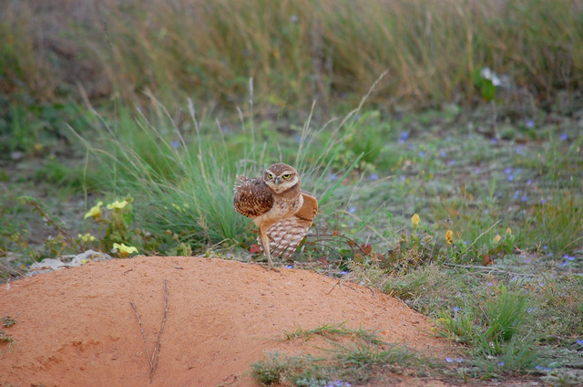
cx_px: 292
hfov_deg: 5.3
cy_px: 194
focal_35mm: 390
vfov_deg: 3.5
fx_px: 6303
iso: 400
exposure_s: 1/500
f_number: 5.6
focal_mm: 260
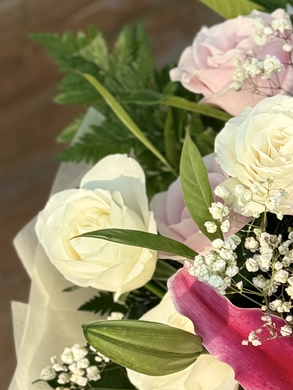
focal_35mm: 166
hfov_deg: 8.8
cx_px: 407
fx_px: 1874
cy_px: 425
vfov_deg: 11.7
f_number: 1.78
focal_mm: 6.76
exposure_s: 1/928
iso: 64
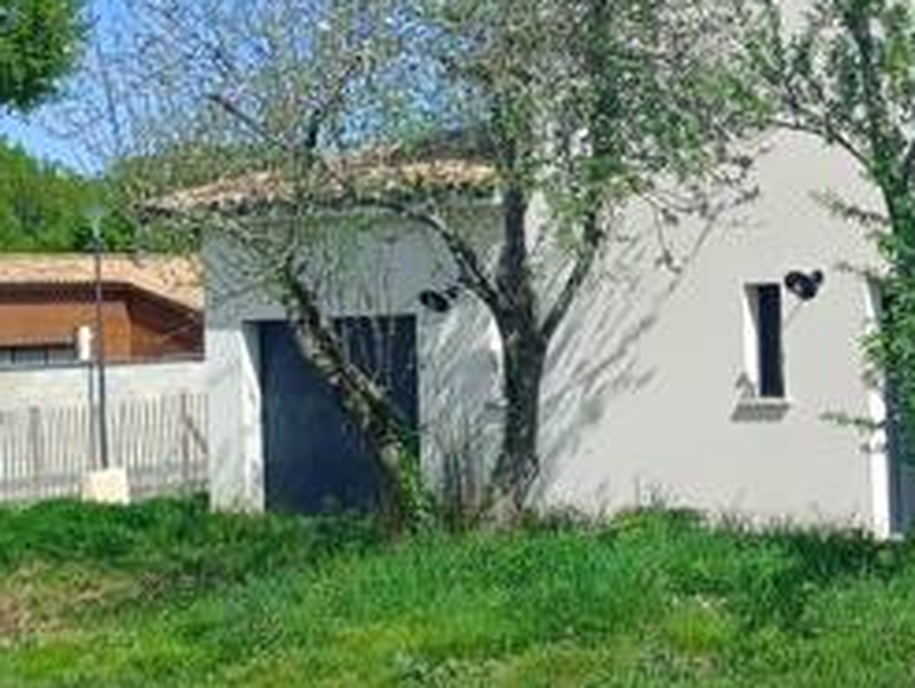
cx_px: 997
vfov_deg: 18.9
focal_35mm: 78
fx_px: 2064
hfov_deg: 23.5
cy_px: 260
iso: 51
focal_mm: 6.14
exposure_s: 1/583
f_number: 1.65
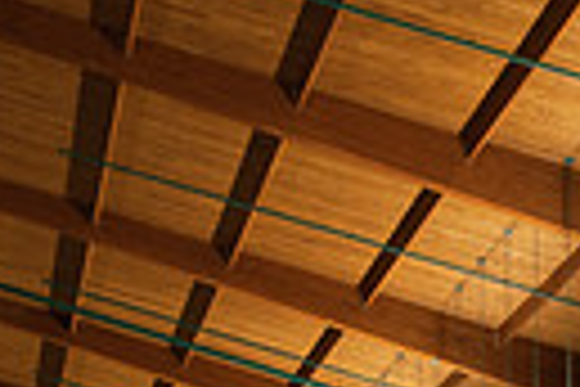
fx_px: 1692
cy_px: 990
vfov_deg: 10.7
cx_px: -67
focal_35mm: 105
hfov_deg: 18.7
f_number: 7.1
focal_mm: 30
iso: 800
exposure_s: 1/250
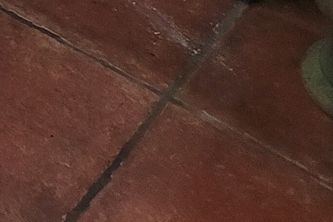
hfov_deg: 10.7
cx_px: -510
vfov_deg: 7.7
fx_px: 1480
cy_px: -401
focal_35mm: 160
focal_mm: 5.4
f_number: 1.8
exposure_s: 1/100
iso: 250
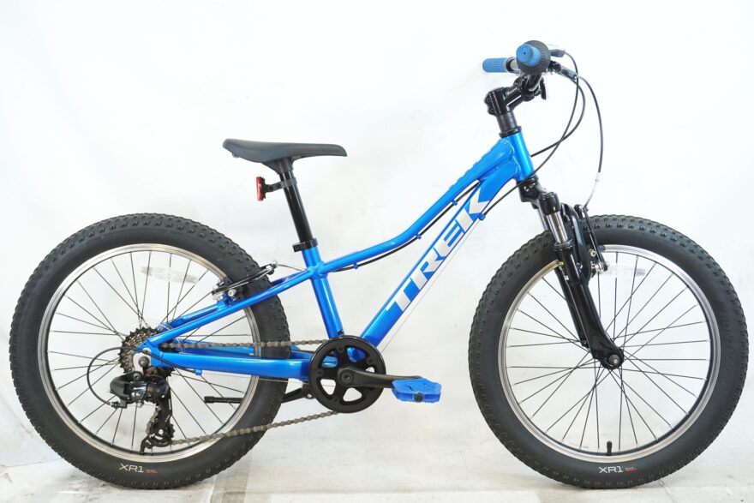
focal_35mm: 56
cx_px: 377
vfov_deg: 24.4
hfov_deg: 35.9
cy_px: 252
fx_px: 1163
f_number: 5.6
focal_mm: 37
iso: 640
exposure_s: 1/40
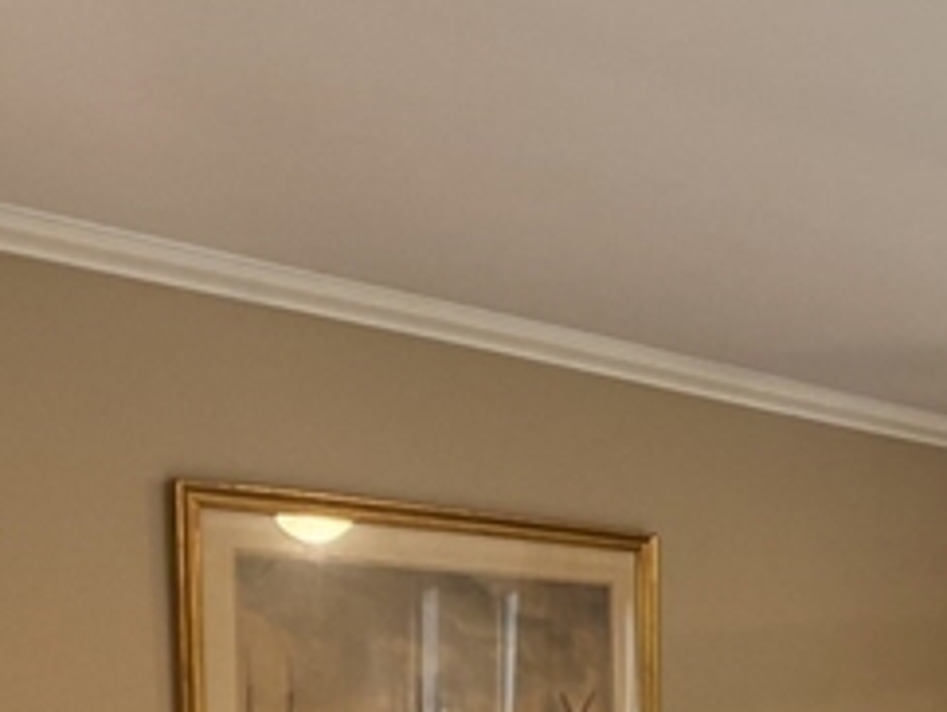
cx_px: 1342
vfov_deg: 13.1
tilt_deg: -6.5
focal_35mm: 110
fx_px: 3012
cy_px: 892
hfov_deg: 16.5
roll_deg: +0.5
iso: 160
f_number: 1.6
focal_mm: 5.96
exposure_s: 1/60
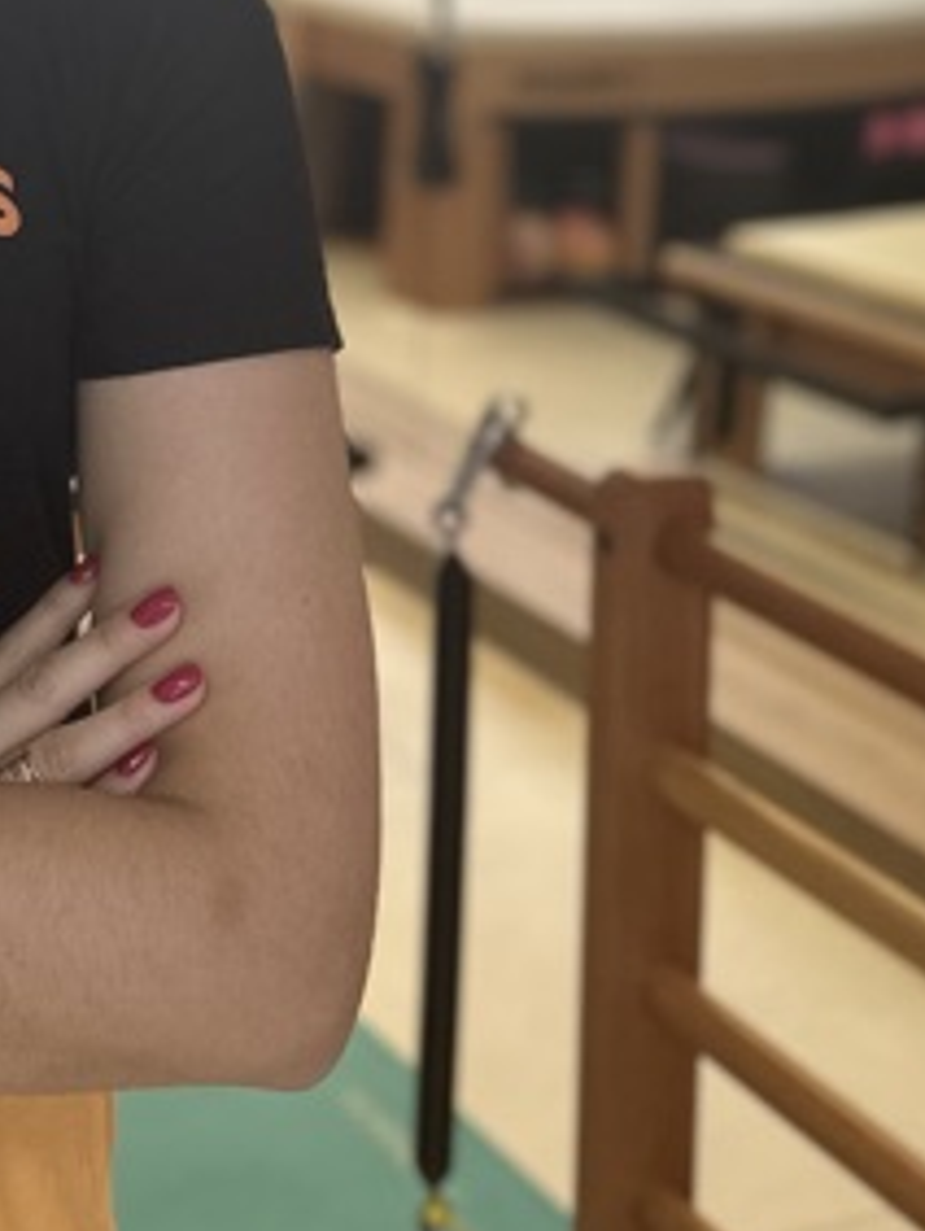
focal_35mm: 68
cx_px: -231
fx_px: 2419
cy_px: -323
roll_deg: -0.5
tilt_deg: -1.9
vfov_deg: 25.1
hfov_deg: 20.1
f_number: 1.78
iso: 64
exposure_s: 1/150
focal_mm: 6.86
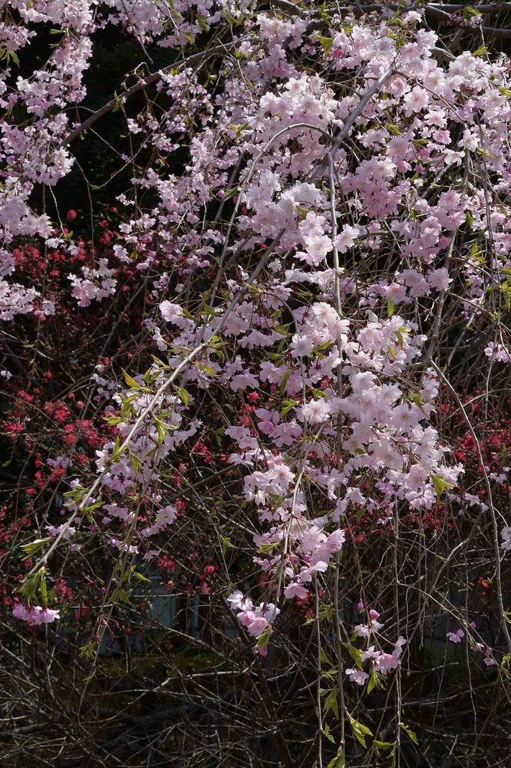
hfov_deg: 17.5
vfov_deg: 26.0
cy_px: 384
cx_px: 256
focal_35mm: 78
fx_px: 1662
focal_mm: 52
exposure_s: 1/60
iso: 100
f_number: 16
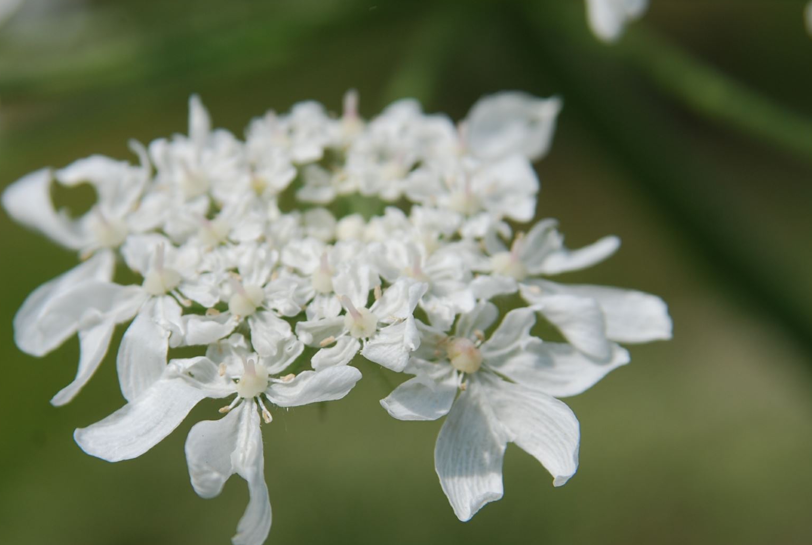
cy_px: 335
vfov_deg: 6.4
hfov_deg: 9.5
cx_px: 313
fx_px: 4874
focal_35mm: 216
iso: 100
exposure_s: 1/400
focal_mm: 105
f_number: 8
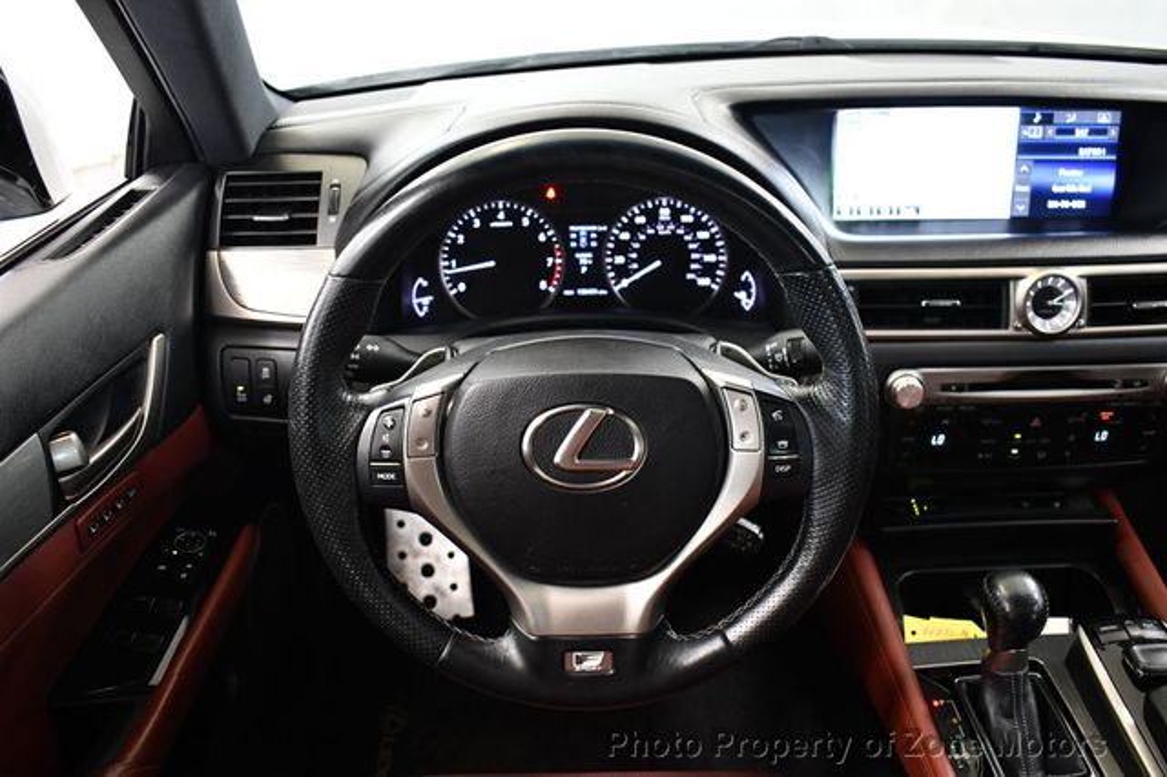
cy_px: 388
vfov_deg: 42.3
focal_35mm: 31
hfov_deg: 60.3
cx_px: 584
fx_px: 1004
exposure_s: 1/60
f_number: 3.8
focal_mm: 21
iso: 3200
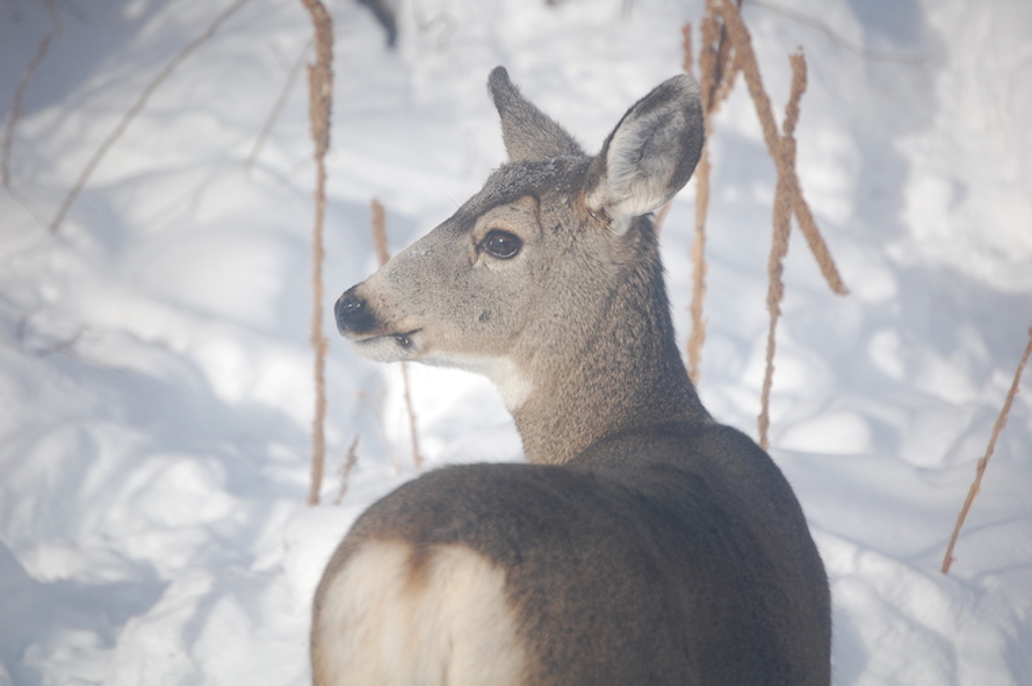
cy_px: 343
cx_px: 516
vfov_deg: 5.9
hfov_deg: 8.9
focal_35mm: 232
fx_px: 6658
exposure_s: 1/2000
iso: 320
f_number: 5.6
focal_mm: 155
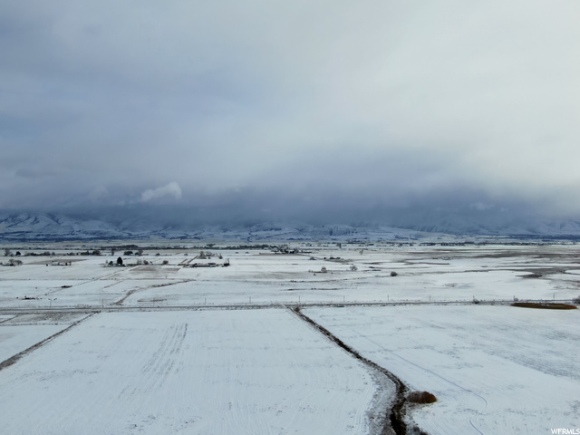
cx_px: 290
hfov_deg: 50.1
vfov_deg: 38.7
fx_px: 620
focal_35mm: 37
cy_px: 218
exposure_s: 1/2500
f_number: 3.4
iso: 400
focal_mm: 6.35
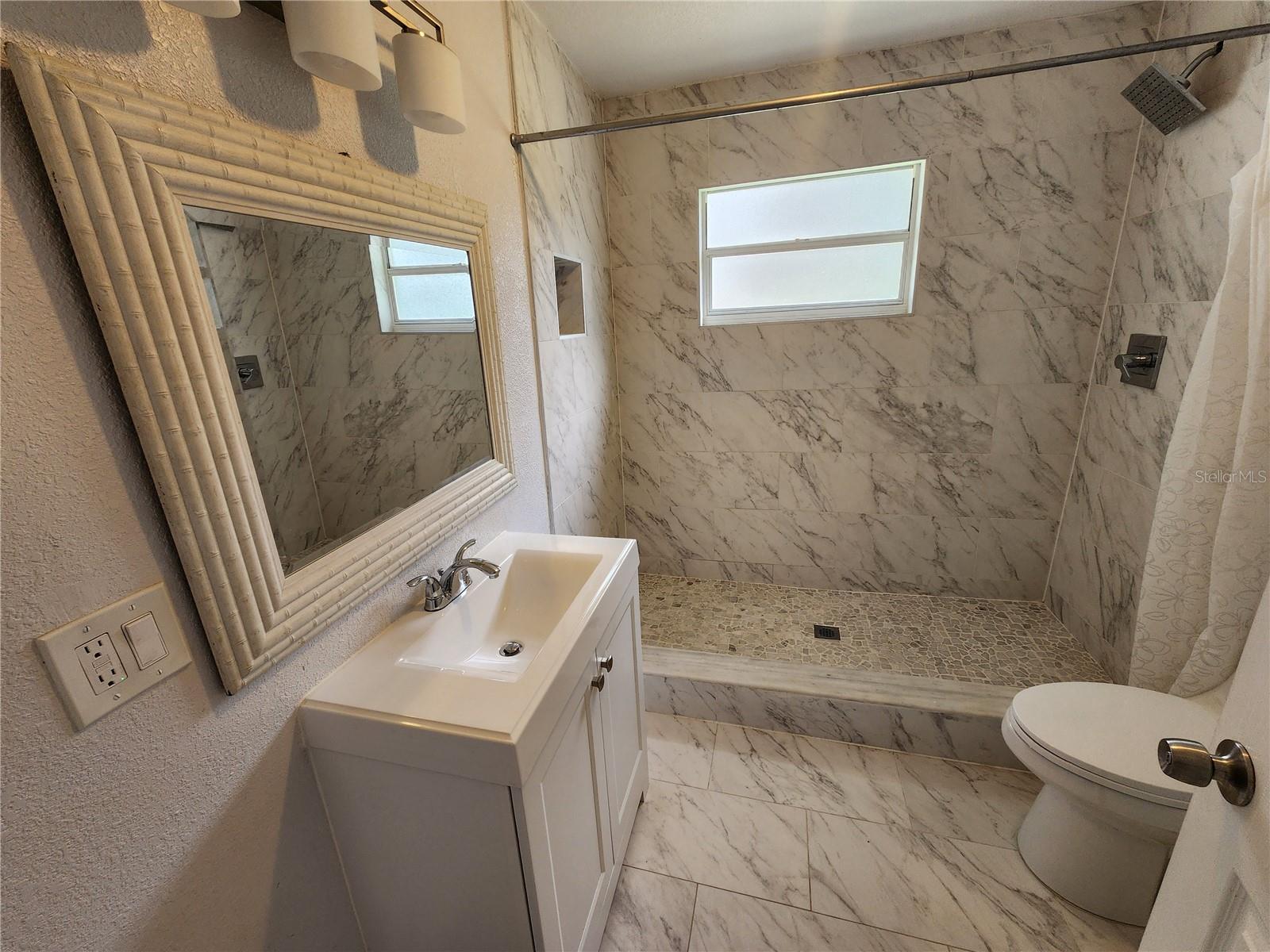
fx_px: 477
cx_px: 635
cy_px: 476
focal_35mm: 13
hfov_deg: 106.2
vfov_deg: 89.9
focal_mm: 2.2
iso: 125
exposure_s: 1/60
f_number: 2.2
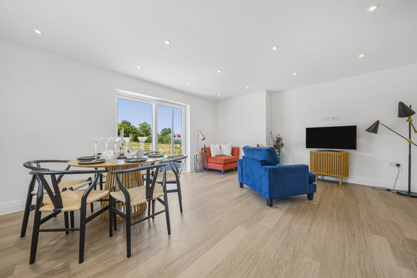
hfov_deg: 112.6
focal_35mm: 12
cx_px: 208
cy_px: 139
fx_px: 139
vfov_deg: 90.0
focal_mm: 12
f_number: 9
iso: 400
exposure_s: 1/13
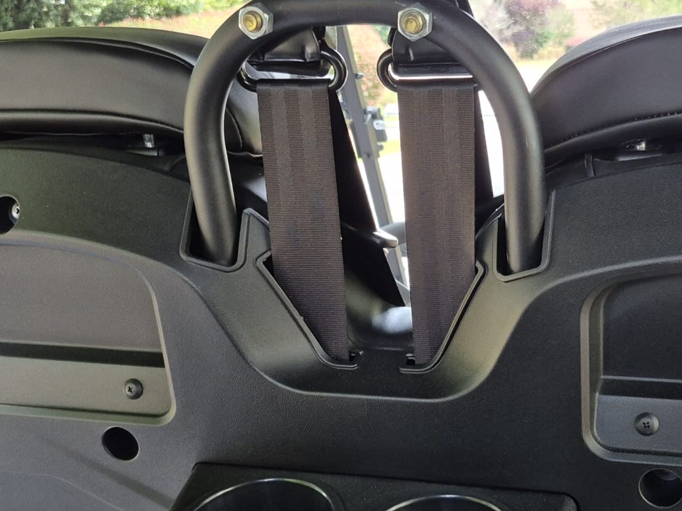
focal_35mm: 54
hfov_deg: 35.1
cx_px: 467
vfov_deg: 26.9
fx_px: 1064
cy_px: 339
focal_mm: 5.4
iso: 250
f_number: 1.8
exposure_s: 1/120
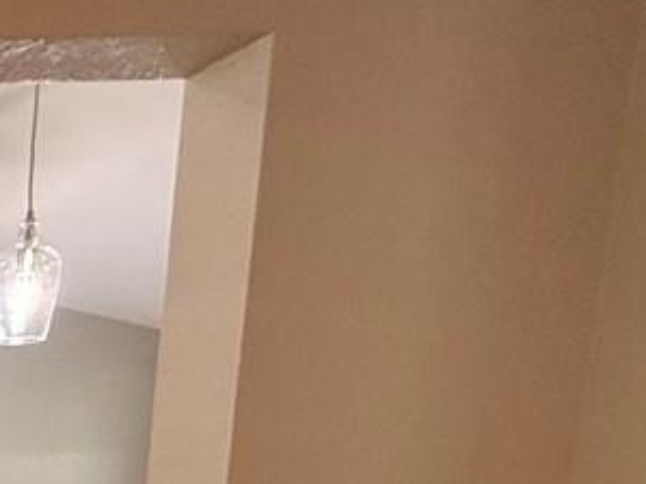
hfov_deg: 17.2
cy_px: 830
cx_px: -711
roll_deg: +1.9
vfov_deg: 16.8
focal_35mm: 75
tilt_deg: -12.1
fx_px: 1399
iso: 200
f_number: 2.2
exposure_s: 1/120
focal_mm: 2.22
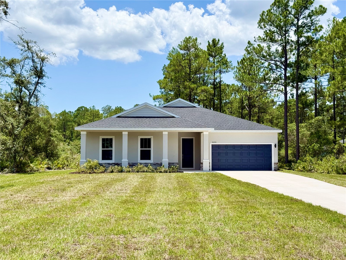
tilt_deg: +3.8
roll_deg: +0.1
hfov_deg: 39.7
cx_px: 173
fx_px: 480
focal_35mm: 48
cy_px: 130
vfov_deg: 30.3
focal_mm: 6.76
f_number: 1.78
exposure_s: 1/5587
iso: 64
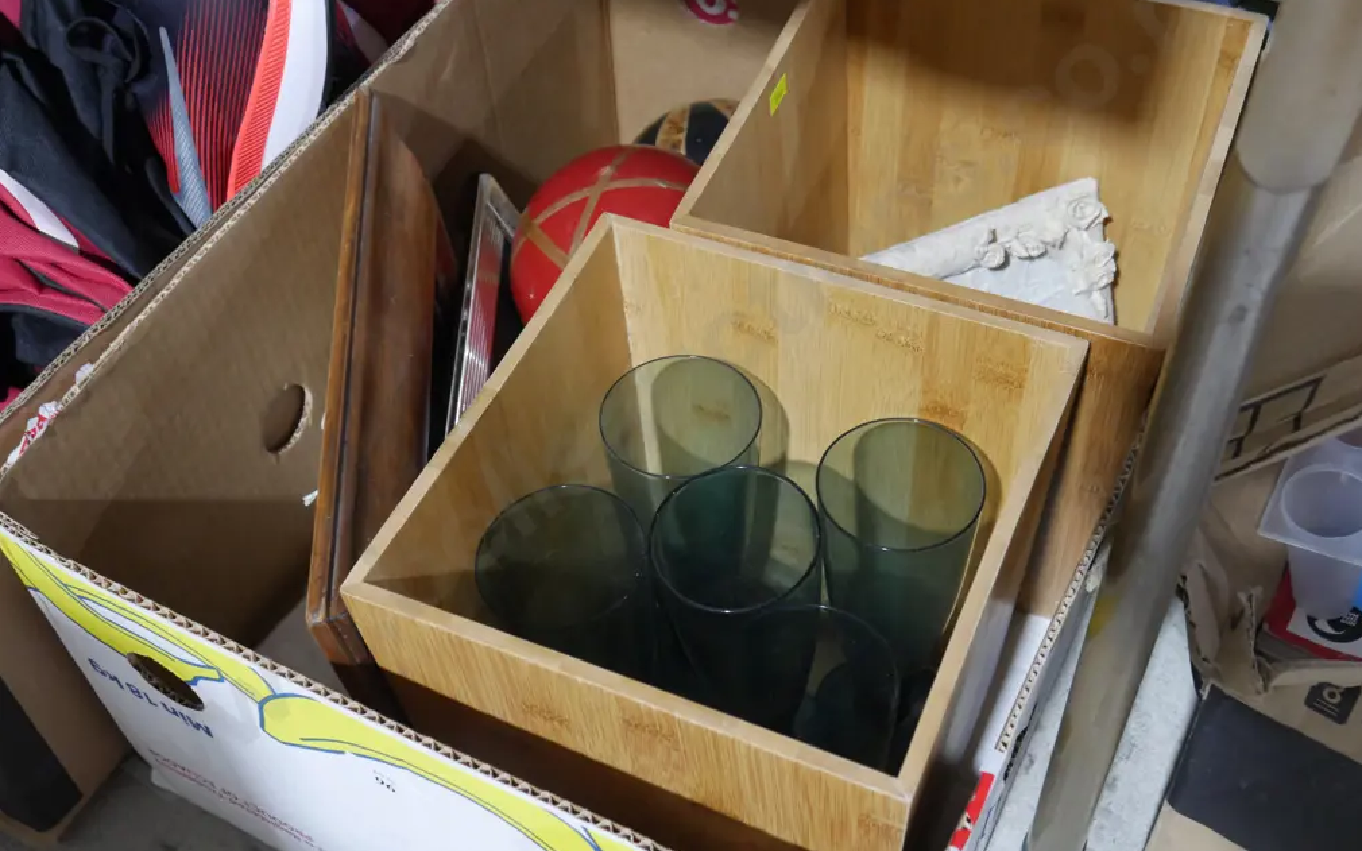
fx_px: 1596
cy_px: 376
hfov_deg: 46.2
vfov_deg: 29.8
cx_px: 688
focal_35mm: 43
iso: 1600
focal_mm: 20
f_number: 4.4
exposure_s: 1/60
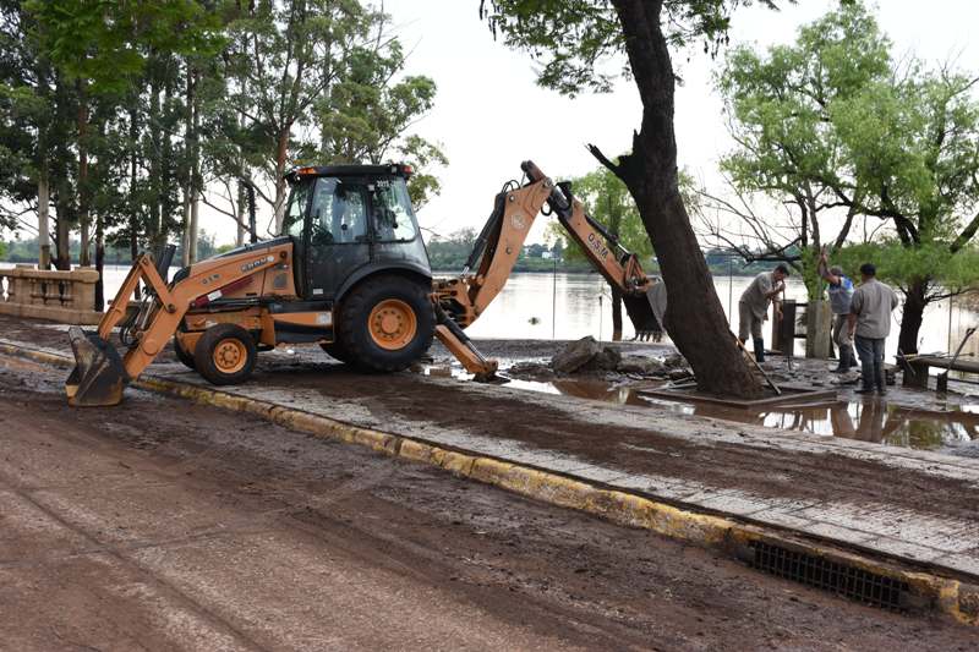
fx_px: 979
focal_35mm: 36
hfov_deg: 53.1
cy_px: 326
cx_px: 490
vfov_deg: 36.9
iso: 320
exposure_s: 1/160
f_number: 5.6
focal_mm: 24
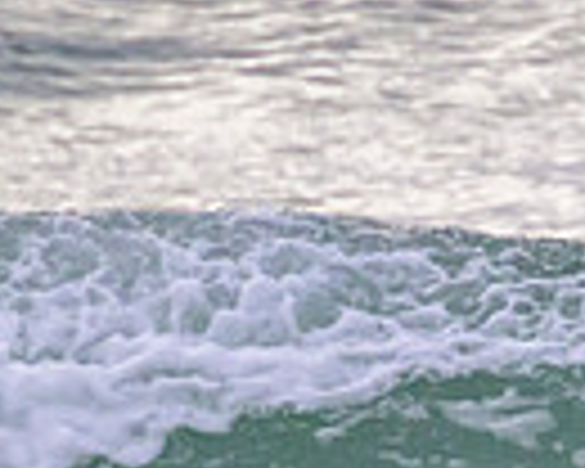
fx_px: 58191
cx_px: 963
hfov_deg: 0.6
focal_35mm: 3361
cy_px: 772
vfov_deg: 0.5
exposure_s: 1/2000
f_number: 11
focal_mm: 800
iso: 3200
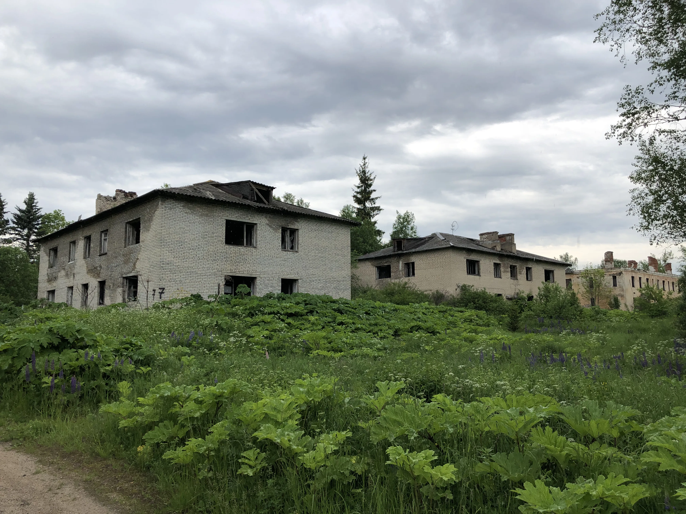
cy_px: 257
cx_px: 343
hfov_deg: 63.4
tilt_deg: +5.2
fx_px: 555
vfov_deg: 49.7
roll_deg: +1.1
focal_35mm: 28
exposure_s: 1/1043
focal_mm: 4
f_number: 1.8
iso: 20
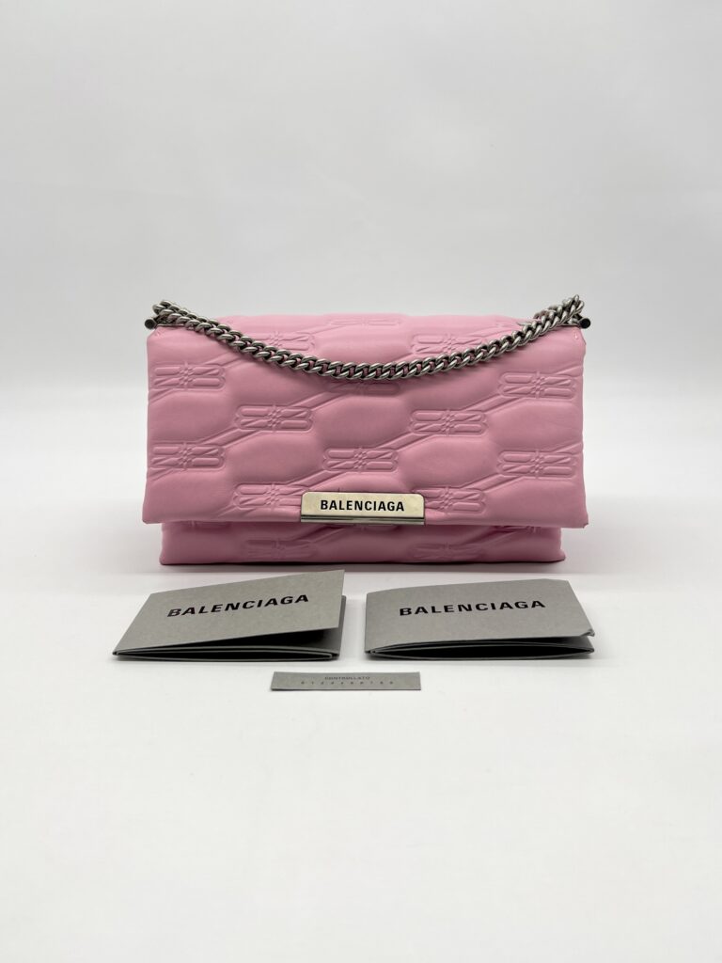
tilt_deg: -13.2
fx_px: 723
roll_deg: +0.3
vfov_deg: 67.3
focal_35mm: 26
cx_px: 361
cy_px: 482
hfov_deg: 53.1
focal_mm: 5.7
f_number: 1.5
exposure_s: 1/221
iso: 40
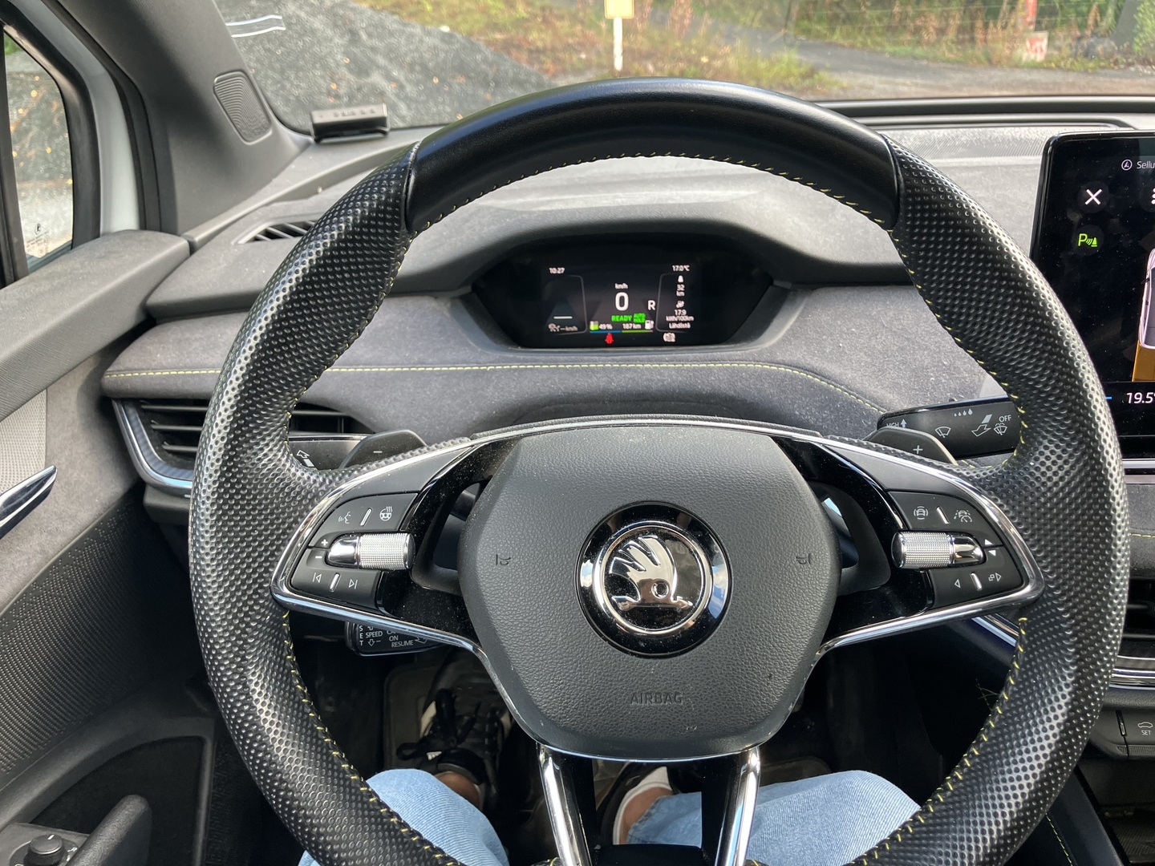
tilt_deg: -21.8
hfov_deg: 63.4
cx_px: 578
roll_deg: +0.9
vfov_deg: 49.7
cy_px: 433
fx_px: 934
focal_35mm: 28
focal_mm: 3.99
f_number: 1.8
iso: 80
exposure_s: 1/101
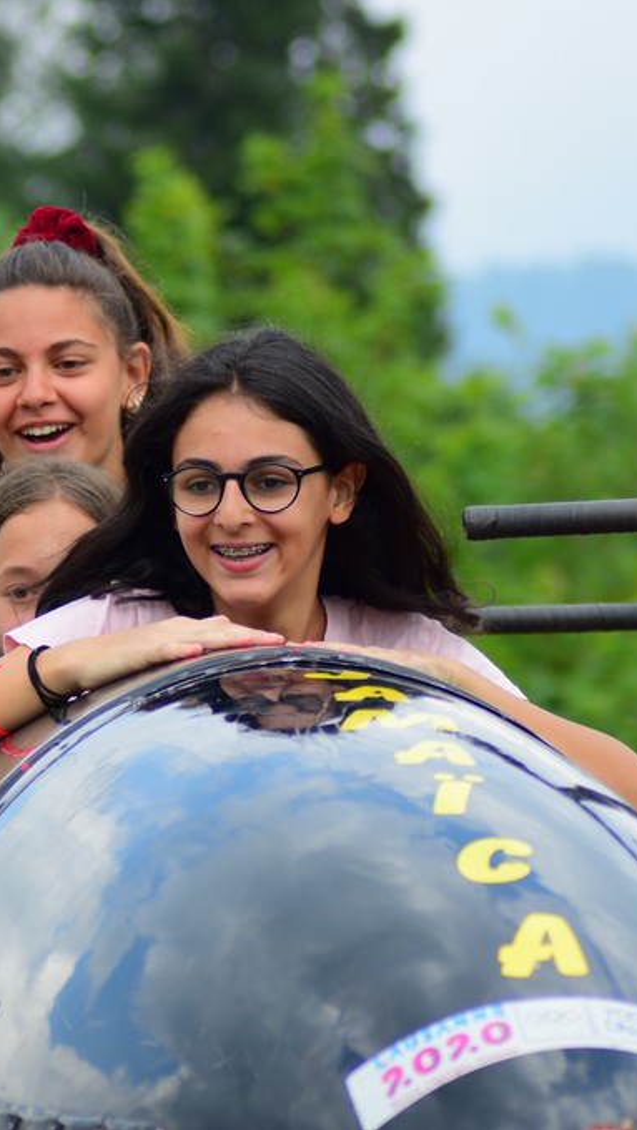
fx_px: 8873
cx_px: 155
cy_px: 564
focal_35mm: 296
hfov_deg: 4.1
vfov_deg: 7.3
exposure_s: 1/1000
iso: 280
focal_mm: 125
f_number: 4.2
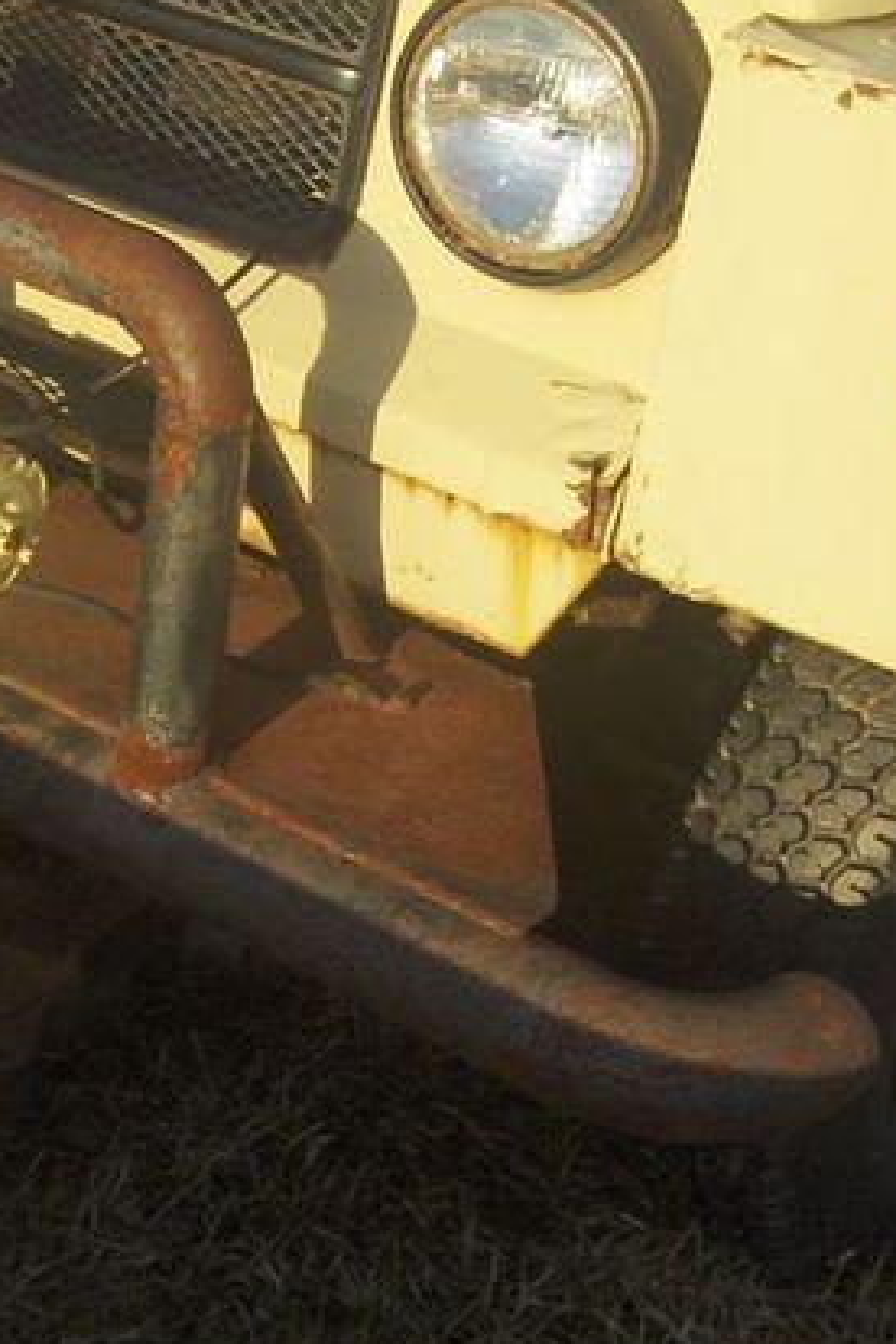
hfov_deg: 18.1
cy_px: 662
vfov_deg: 27.3
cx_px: 42
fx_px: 2762
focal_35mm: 74
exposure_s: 1/529
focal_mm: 7.4
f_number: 4
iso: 100
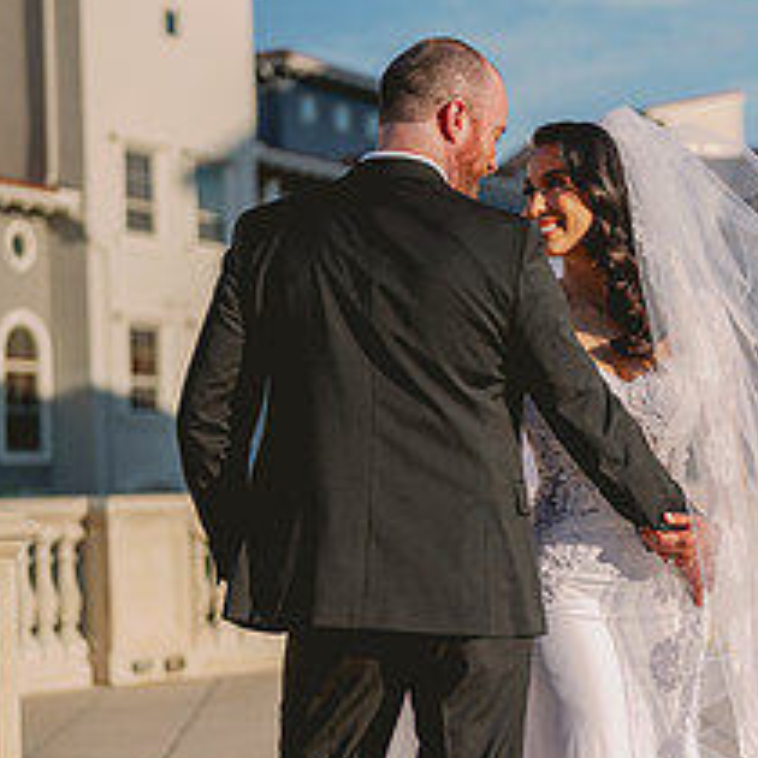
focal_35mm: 91
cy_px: 523
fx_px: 2254
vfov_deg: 19.0
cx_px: 496
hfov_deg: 19.0
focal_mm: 50
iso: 50
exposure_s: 1/6400
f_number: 2
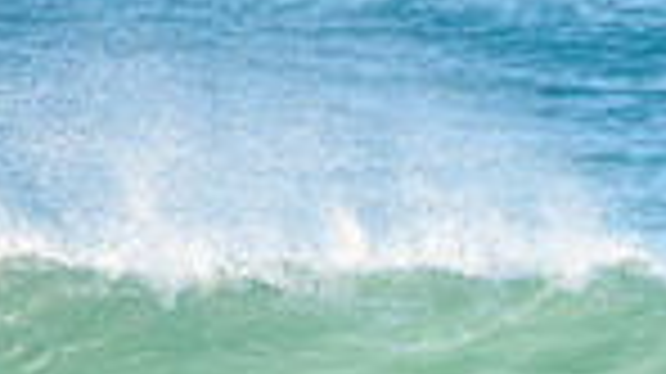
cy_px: 755
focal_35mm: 2051
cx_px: 832
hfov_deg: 1.1
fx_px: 36194
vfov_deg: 0.6
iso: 450
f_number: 5.6
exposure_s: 1/1600
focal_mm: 500
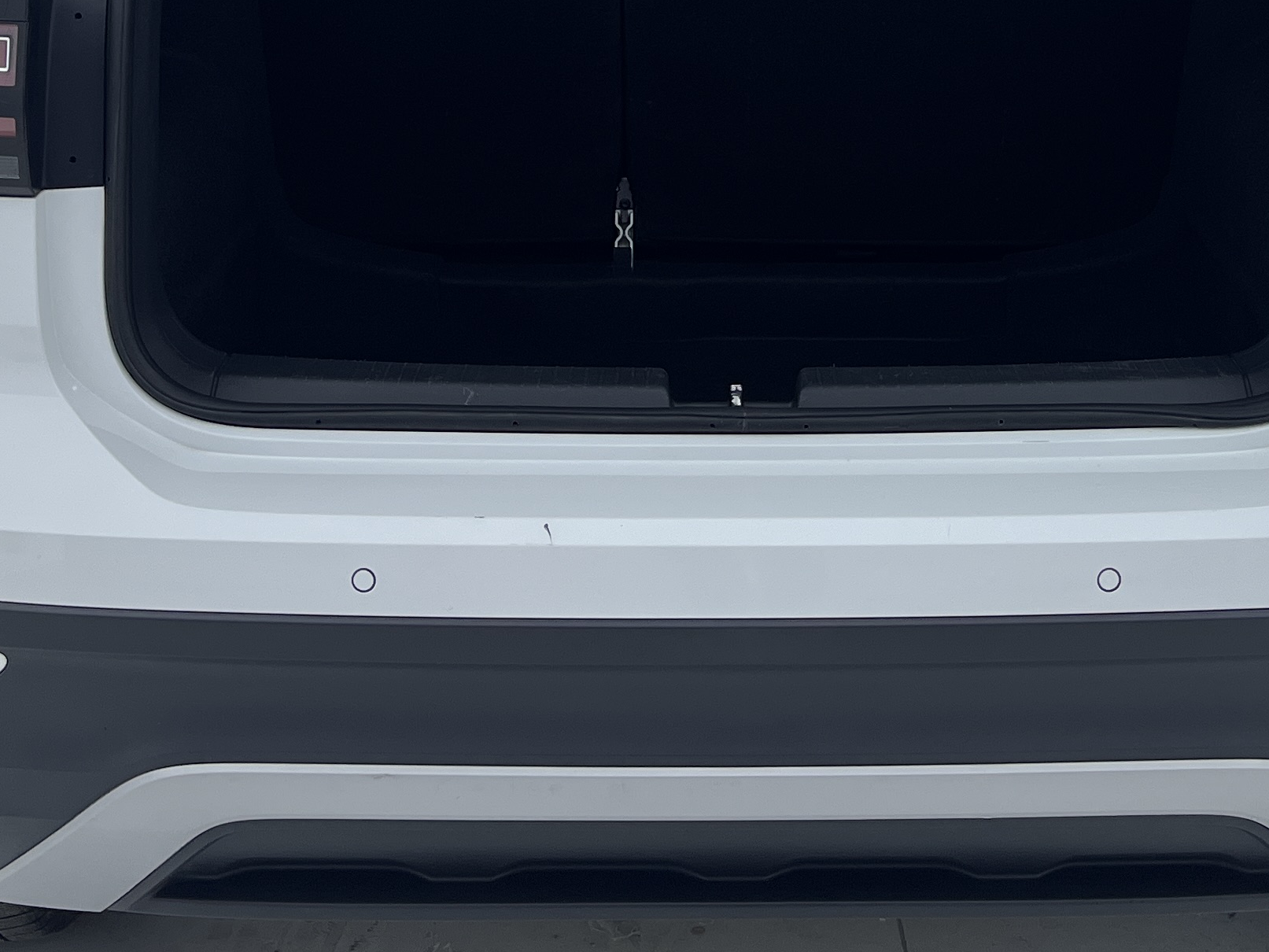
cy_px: -179
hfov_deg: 29.7
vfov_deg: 21.1
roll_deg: -0.2
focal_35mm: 65
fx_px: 2383
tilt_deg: -5.9
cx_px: 762
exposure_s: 1/653
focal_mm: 5.1
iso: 50
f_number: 1.6
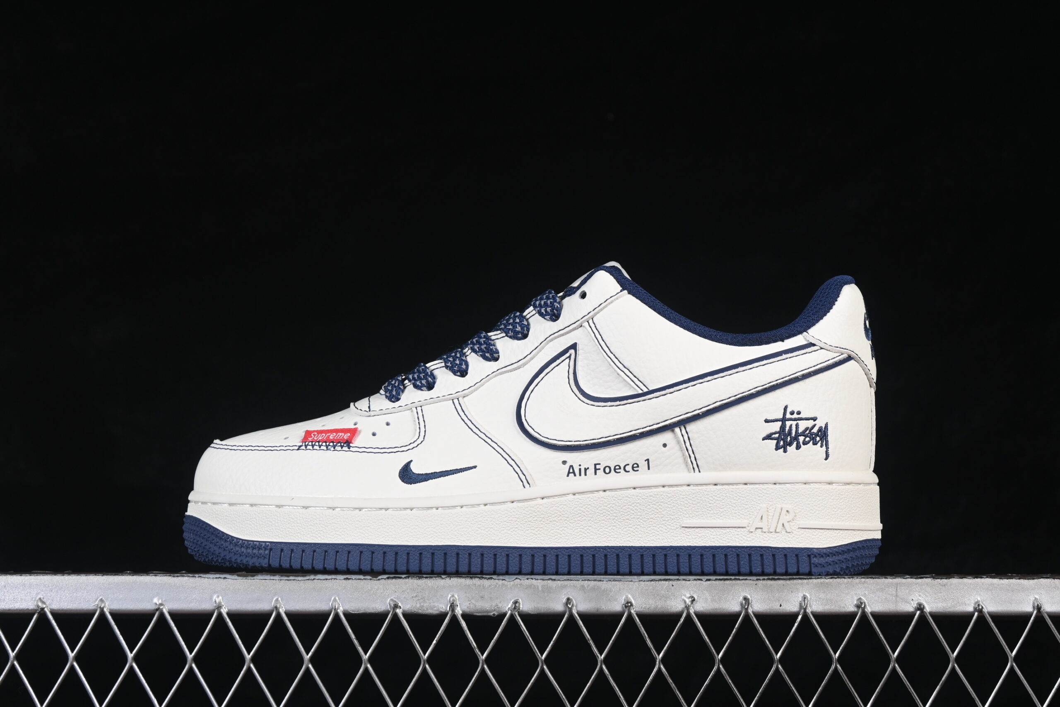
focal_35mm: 75
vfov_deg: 18.2
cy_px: 354
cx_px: 530
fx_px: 2208
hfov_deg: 27.0
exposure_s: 1/80
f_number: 8
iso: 160
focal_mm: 50
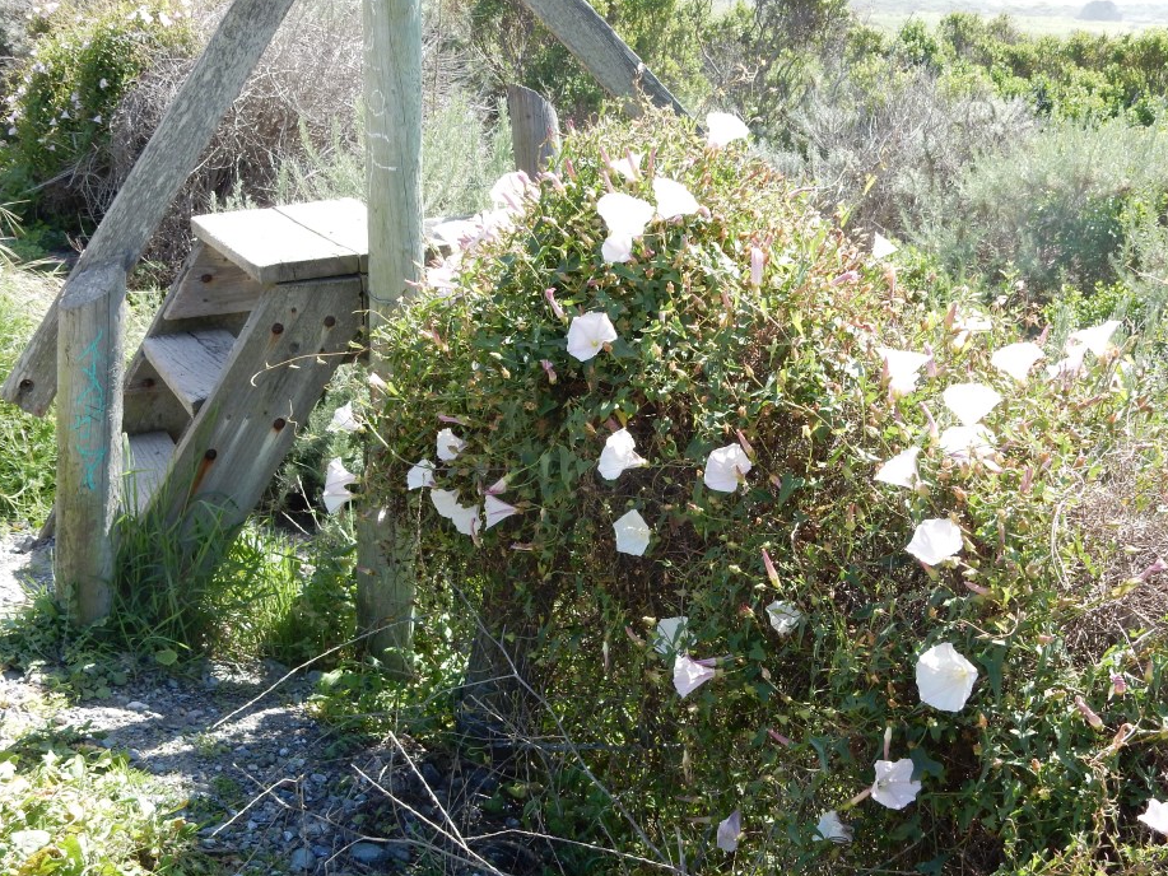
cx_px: 605
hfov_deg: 39.6
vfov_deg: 30.3
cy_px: 474
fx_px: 1620
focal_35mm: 48
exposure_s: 1/250
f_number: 4.2
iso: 125
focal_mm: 7.6
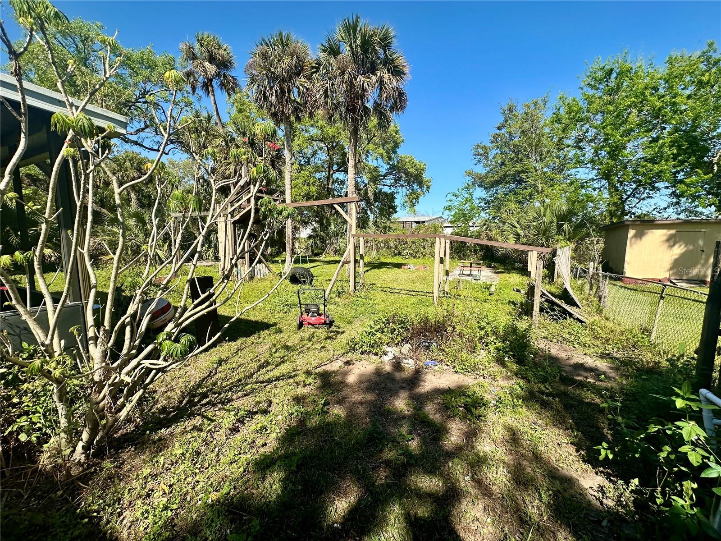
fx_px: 292
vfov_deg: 85.7
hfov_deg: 102.1
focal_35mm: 14
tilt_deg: -7.1
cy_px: 270
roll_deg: -0.2
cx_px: 360
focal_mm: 2.22
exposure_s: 1/1208
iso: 40
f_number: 2.2
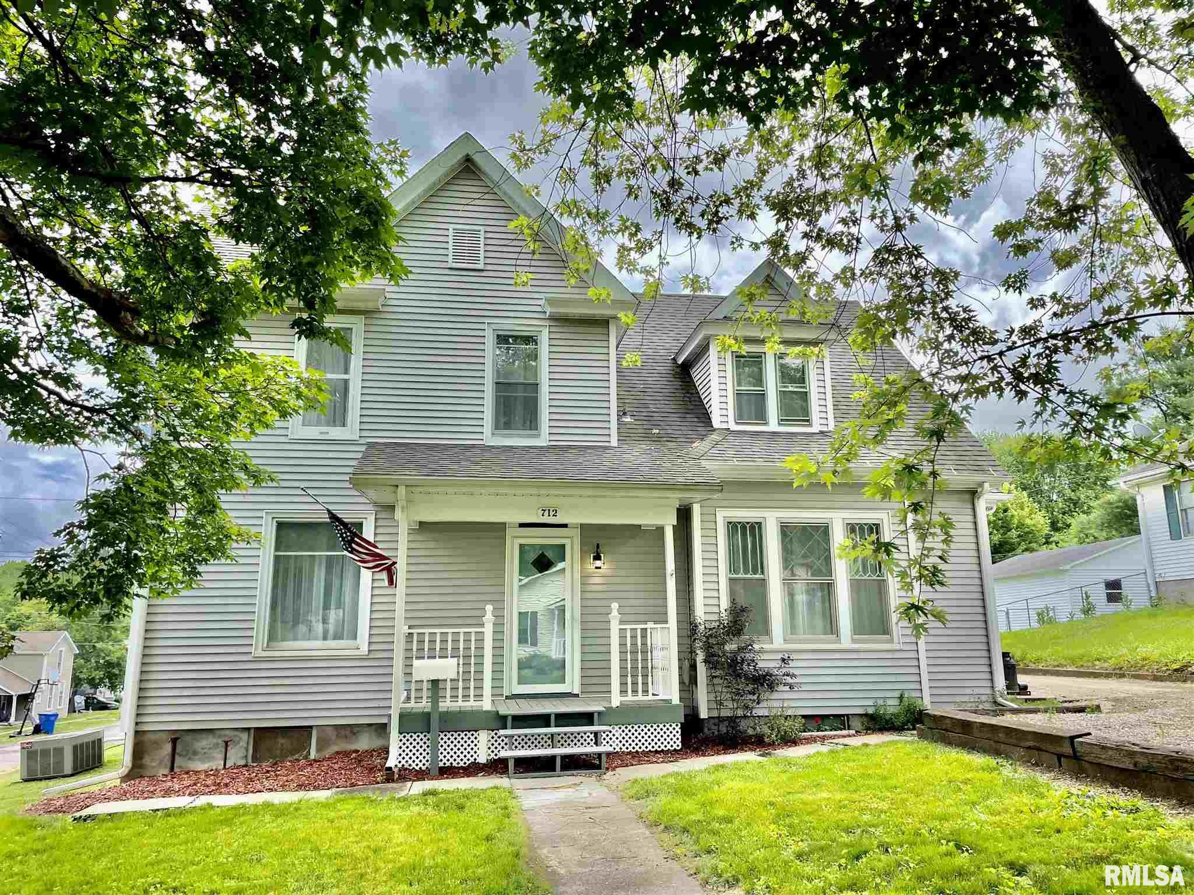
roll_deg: +0.9
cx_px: 597
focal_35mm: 26
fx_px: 897
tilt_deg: +11.7
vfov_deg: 53.1
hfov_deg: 67.3
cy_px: 448
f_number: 1.6
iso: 32
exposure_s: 1/1233
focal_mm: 4.2
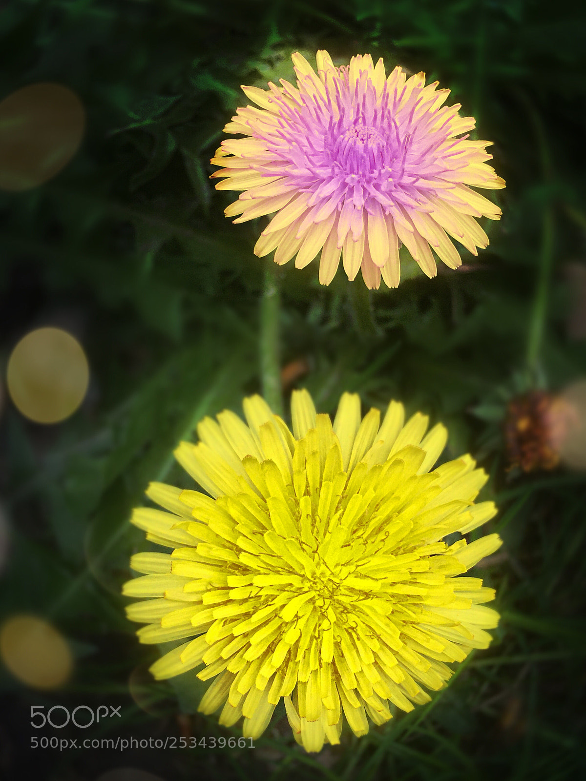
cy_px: 390
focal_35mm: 29
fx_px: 655
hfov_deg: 48.2
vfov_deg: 61.7
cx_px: 293
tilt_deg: -75.1
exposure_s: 1/501
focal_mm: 4.15
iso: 32
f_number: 2.2
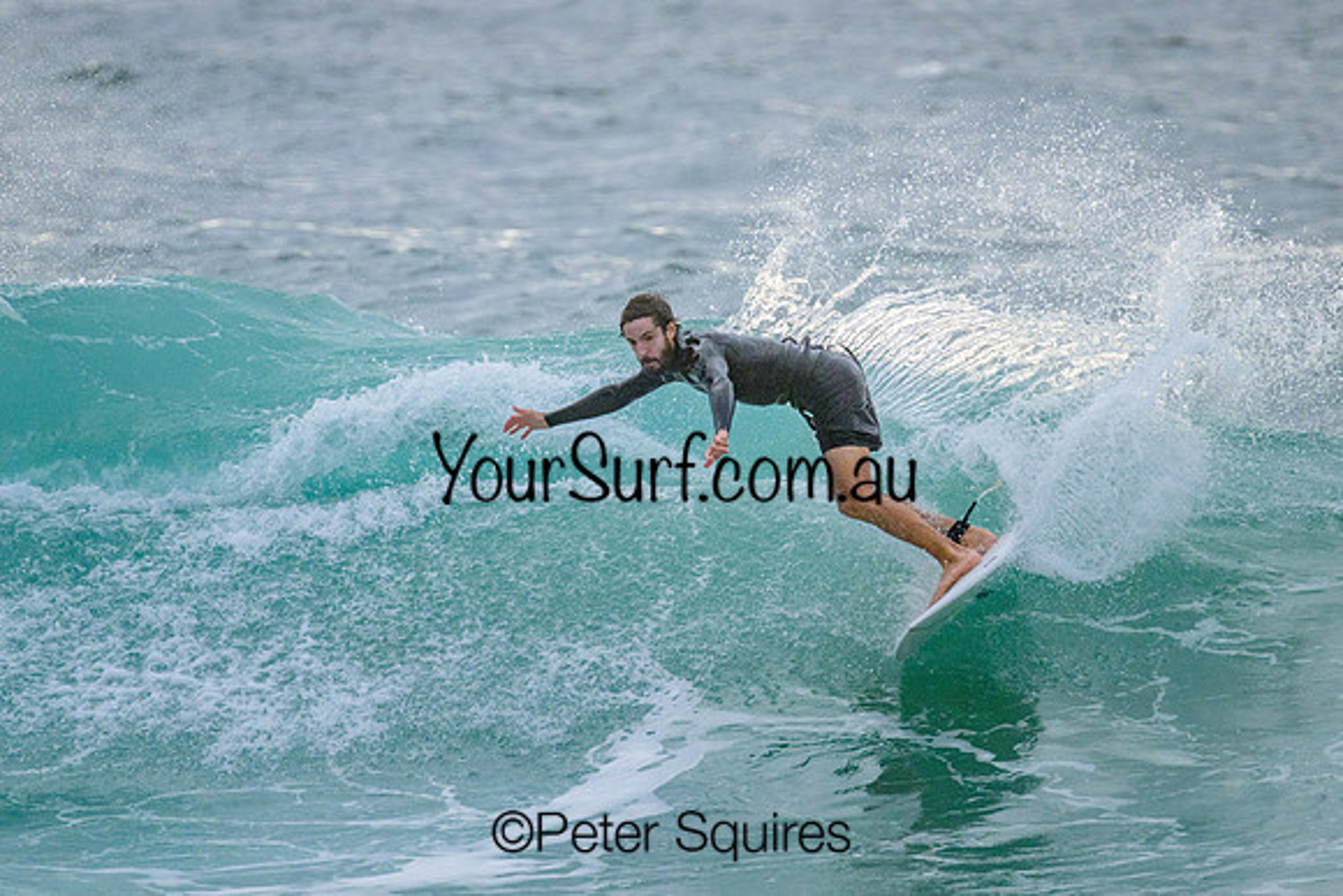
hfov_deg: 2.3
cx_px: 657
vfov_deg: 1.6
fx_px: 32978
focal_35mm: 884
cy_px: 411
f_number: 11
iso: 2800
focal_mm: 800
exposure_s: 1/2000
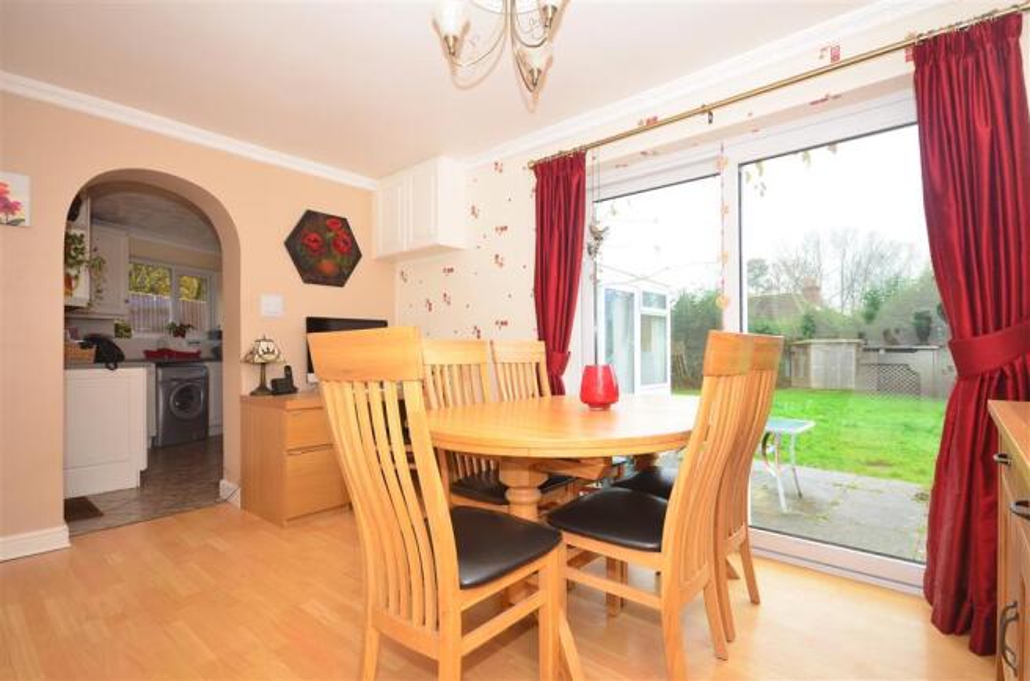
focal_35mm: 20
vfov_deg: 62.9
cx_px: 515
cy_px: 340
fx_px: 557
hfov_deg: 85.6
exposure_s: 1/15
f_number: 5
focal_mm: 13
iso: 200
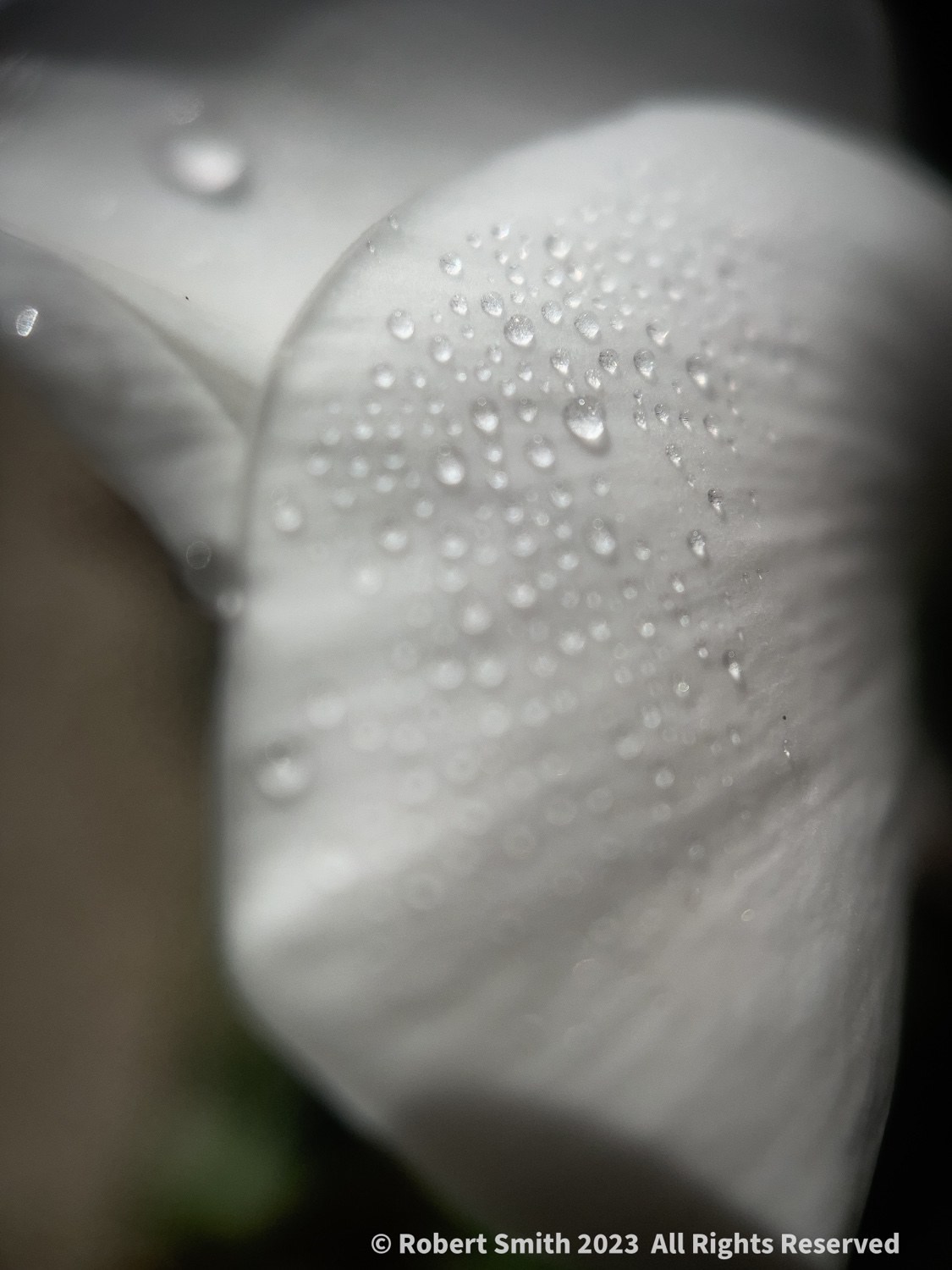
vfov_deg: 67.3
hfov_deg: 53.1
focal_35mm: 26
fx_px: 953
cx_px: 476
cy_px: 635
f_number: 1.6
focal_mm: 5.1
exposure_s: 1/8000
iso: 32
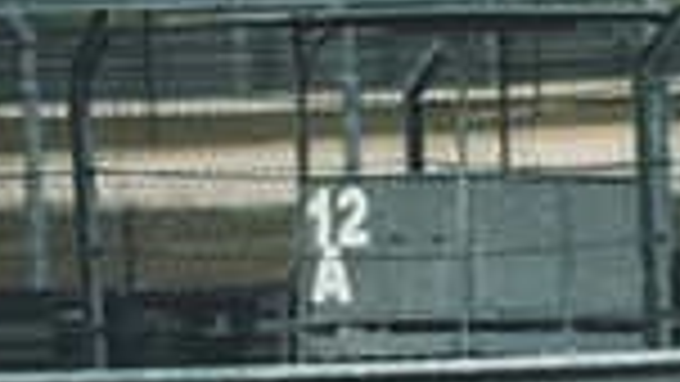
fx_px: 15058
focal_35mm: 835
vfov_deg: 1.5
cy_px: 735
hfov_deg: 2.6
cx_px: 1234
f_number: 4.7
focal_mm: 137.7
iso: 1250
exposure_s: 1/2000
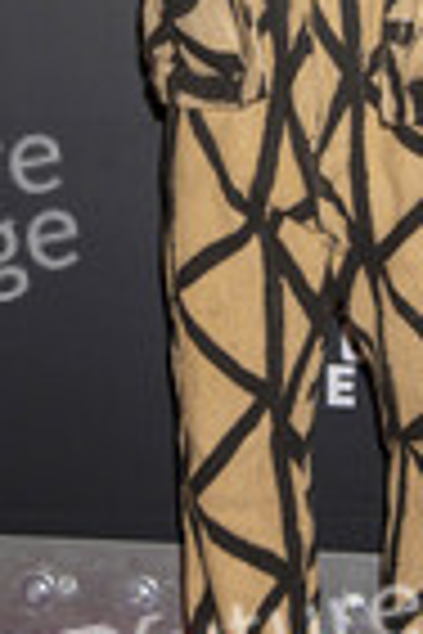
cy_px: 18
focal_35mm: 142
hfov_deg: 9.6
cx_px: 338
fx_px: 2503
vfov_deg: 14.3
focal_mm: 50
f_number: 5
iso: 400
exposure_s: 1/200
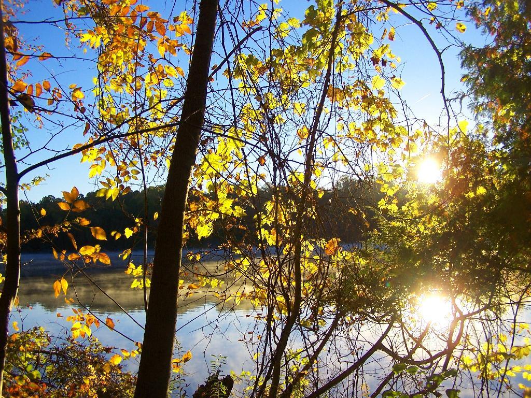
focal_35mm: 38
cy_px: 199
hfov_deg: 49.0
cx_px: 266
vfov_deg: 37.7
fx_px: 583
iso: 100
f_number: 2.8
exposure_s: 1/1000
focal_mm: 6.3
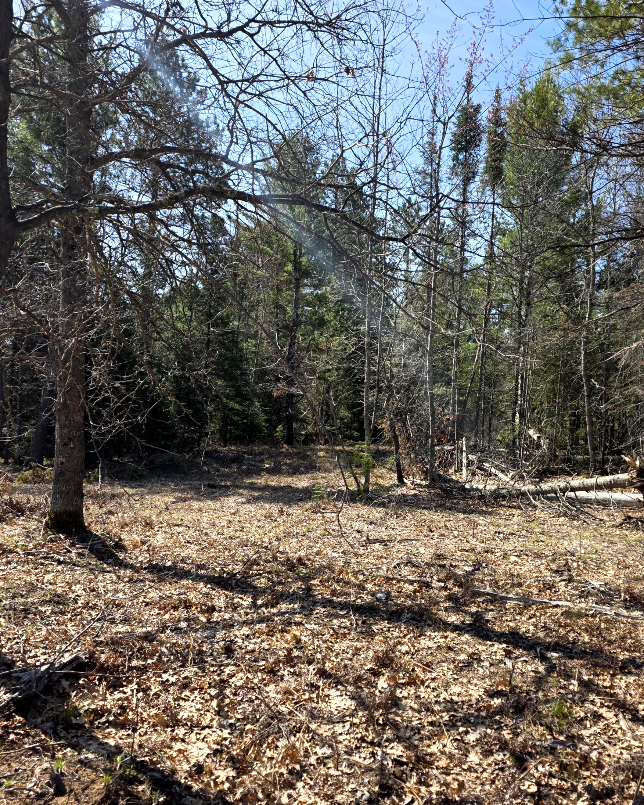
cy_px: 403
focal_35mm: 30
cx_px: 393
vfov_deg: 58.8
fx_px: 715
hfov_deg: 48.2
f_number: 1.7
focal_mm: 6.3
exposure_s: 1/2600
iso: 80
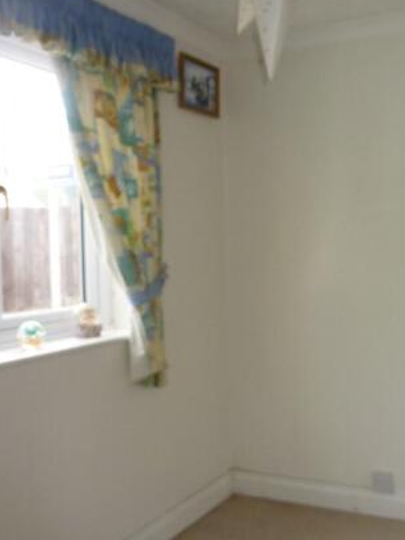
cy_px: 255
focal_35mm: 36
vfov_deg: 51.3
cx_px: 340
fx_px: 561
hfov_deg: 37.8
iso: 100
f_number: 3.3
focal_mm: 4.1
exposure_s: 1/50
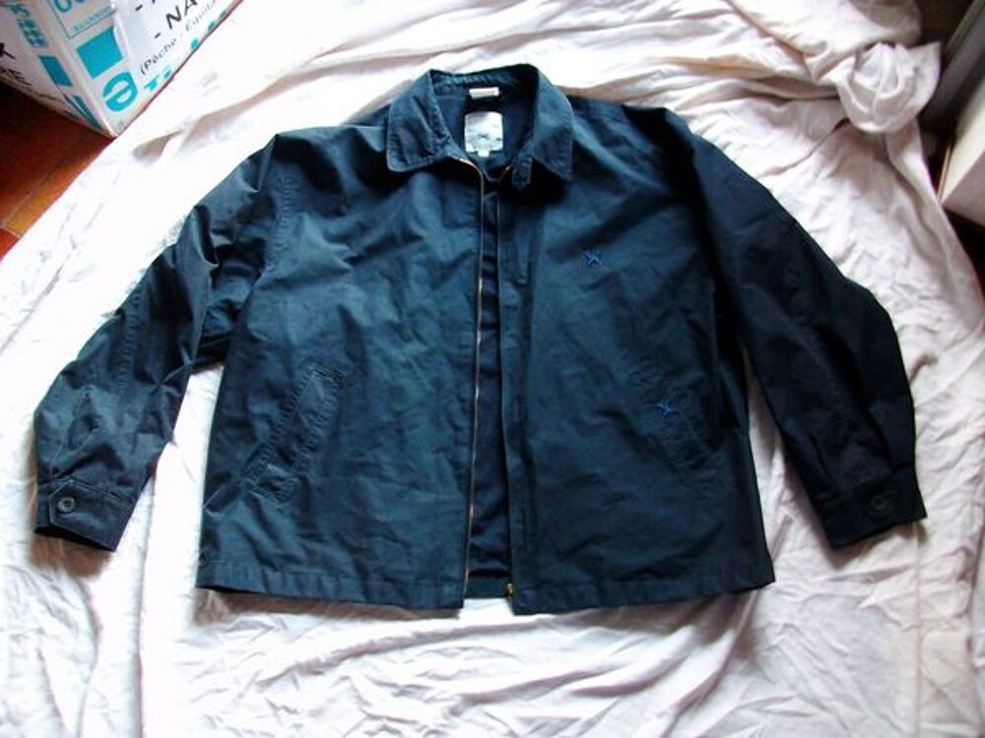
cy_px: 369
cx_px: 492
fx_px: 911
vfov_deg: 44.2
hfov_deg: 56.8
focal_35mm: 32
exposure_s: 1/8
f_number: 2.9
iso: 200
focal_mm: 5.7
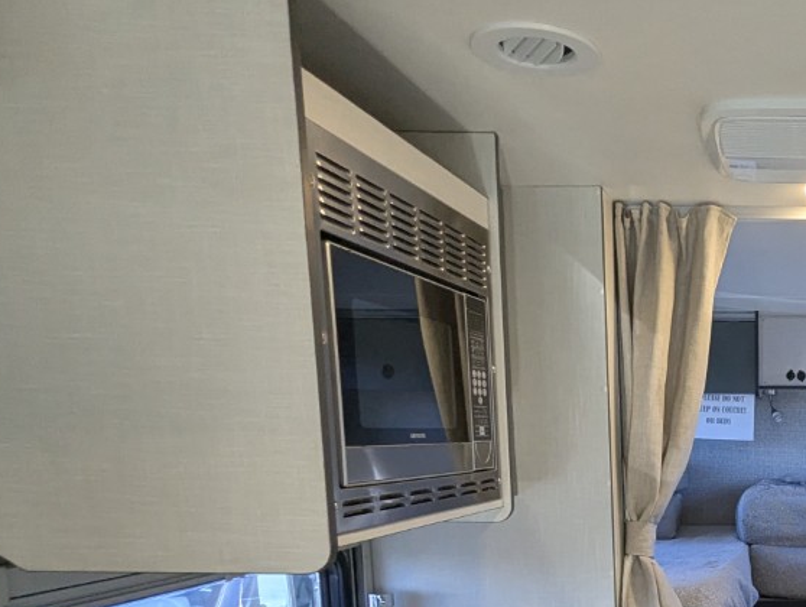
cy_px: 595
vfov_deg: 33.3
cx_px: 824
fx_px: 933
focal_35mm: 40
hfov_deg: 40.4
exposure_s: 1/142
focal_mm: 2.35
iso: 350
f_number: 2.2
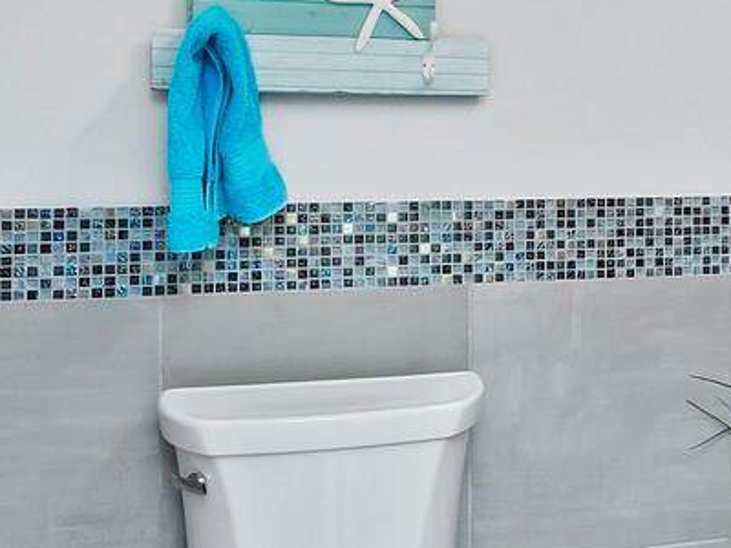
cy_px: 120
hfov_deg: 32.2
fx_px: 1183
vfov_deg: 25.7
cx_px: 697
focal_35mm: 56
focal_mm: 7
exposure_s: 1/3
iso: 400
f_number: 11
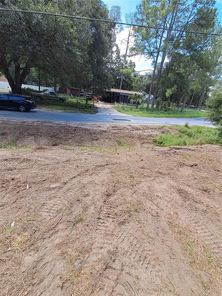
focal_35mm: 16
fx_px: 137
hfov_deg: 78.1
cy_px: 148
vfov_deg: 94.5
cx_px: 111
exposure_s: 1/456
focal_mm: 1.64
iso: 40
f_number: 2.2
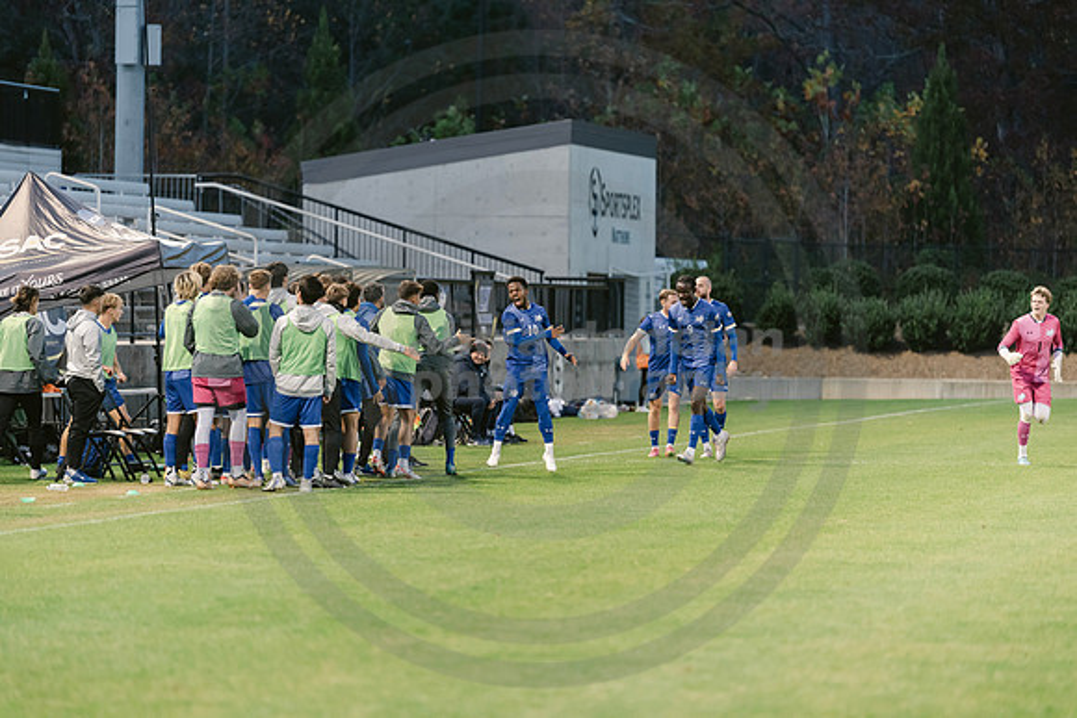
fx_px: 5984
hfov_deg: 10.3
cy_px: 359
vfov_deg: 6.9
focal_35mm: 200
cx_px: 538
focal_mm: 200
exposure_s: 1/250
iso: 1600
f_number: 2.8
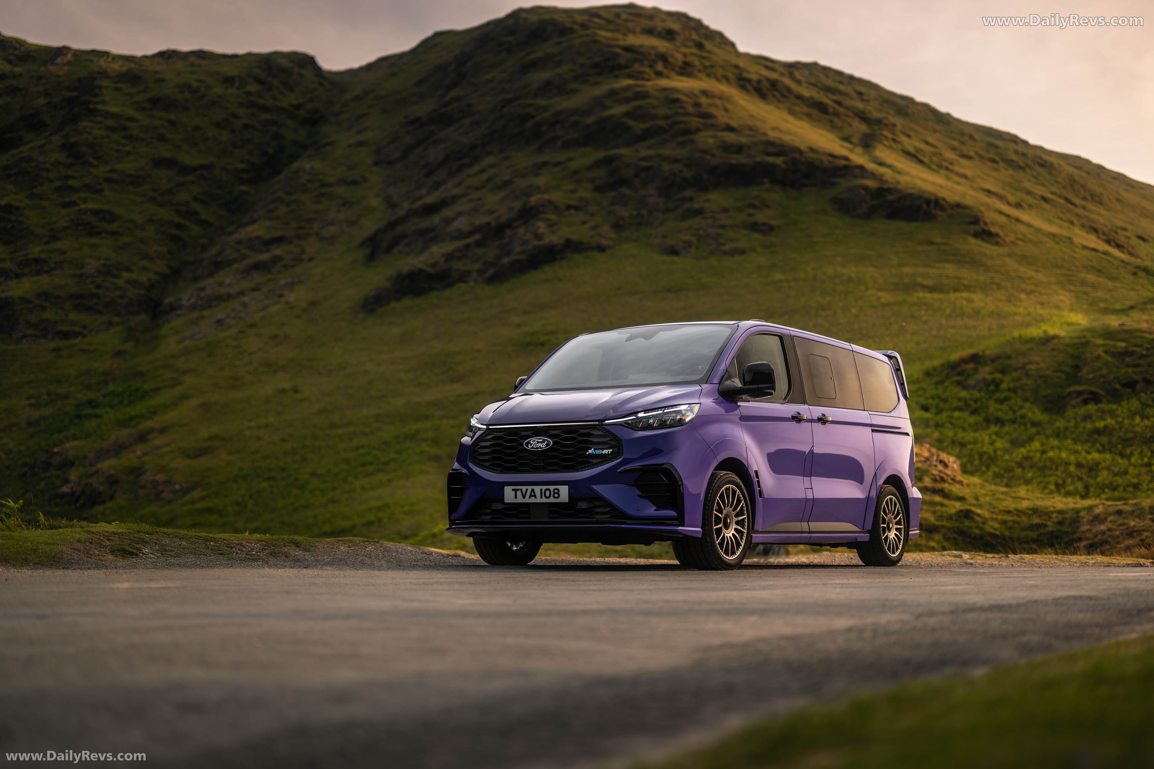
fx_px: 1603
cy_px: 384
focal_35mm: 50
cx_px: 577
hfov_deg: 39.6
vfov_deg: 27.0
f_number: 1.4
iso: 32
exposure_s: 1/400
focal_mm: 50
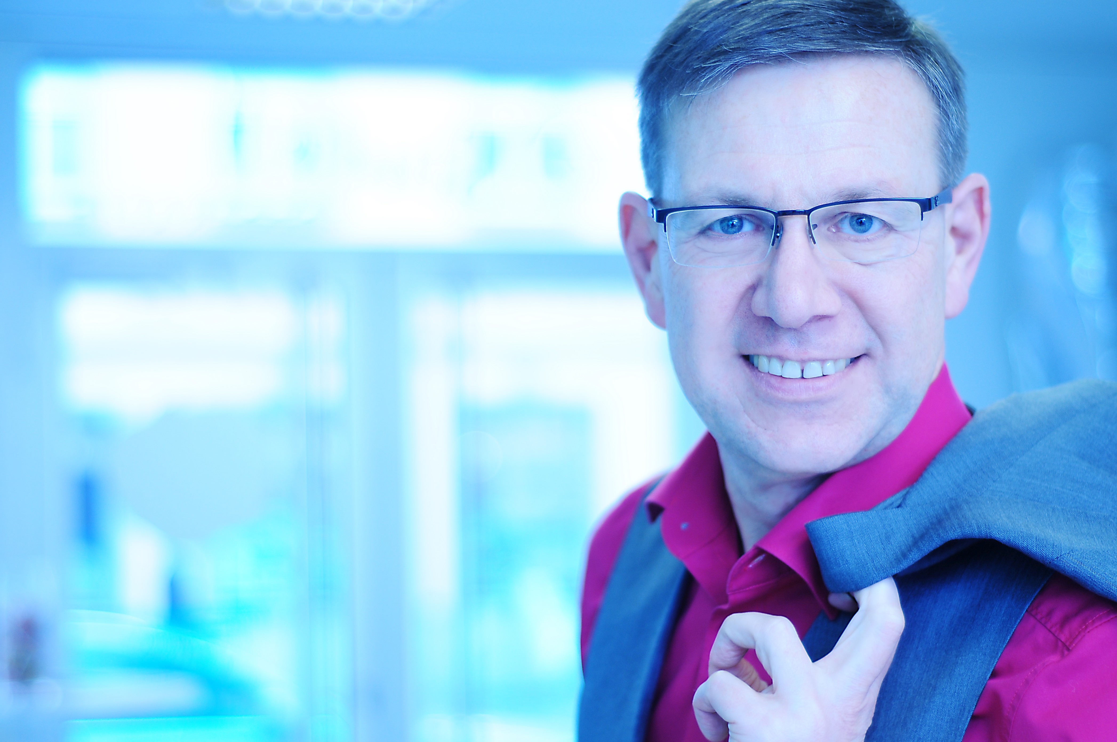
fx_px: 2324
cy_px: 371
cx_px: 558
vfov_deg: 18.1
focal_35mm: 75
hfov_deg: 27.0
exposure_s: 1/125
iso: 160
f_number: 1.8
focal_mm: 50
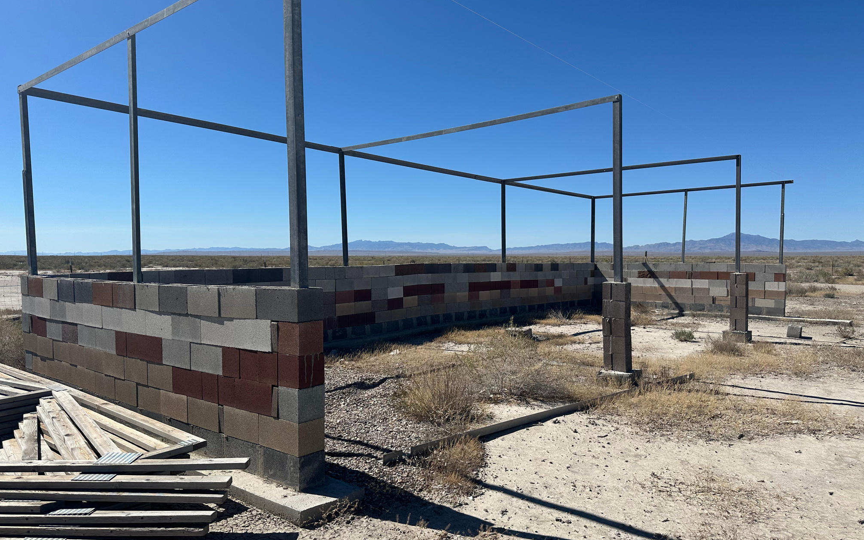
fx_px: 612
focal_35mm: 26
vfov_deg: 47.6
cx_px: 427
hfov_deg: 70.4
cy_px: 267
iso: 80
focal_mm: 6.86
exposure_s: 1/8929
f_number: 1.78
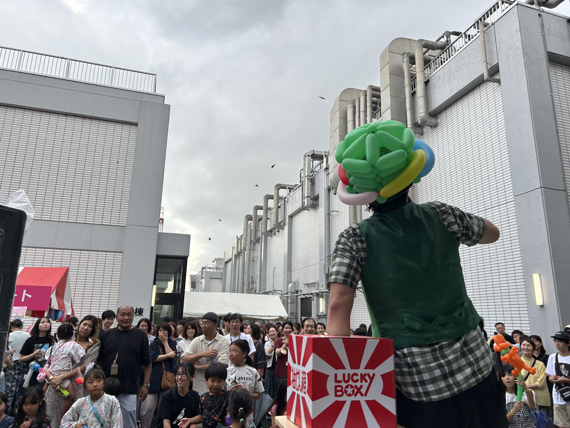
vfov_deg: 53.1
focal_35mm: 26
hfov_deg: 67.3
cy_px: 214
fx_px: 428
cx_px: 285
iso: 40
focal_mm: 5.7
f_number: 1.5
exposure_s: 1/121
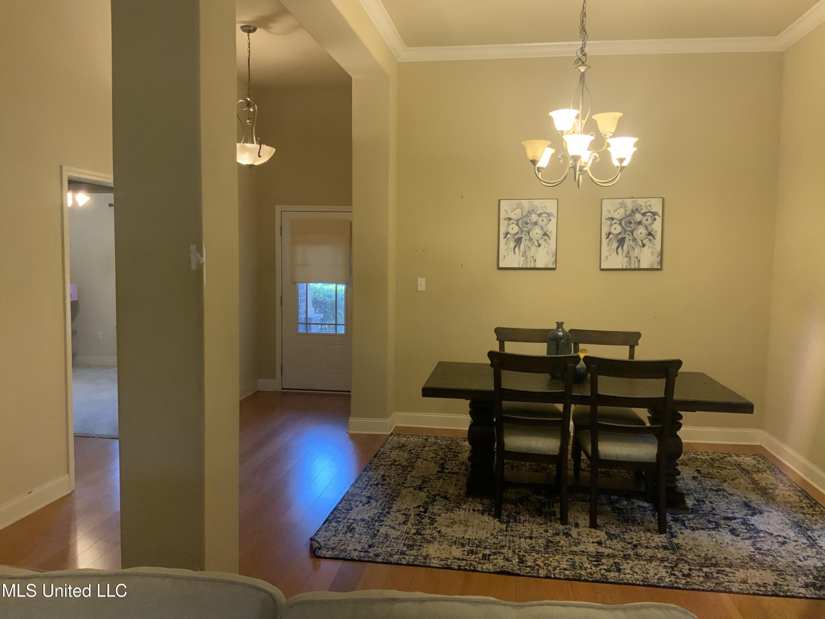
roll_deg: -1.8
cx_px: 412
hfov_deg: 61.7
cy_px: 310
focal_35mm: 29
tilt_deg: -4.5
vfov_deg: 48.2
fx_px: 691
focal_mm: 3
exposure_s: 1/60
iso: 200
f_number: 1.8
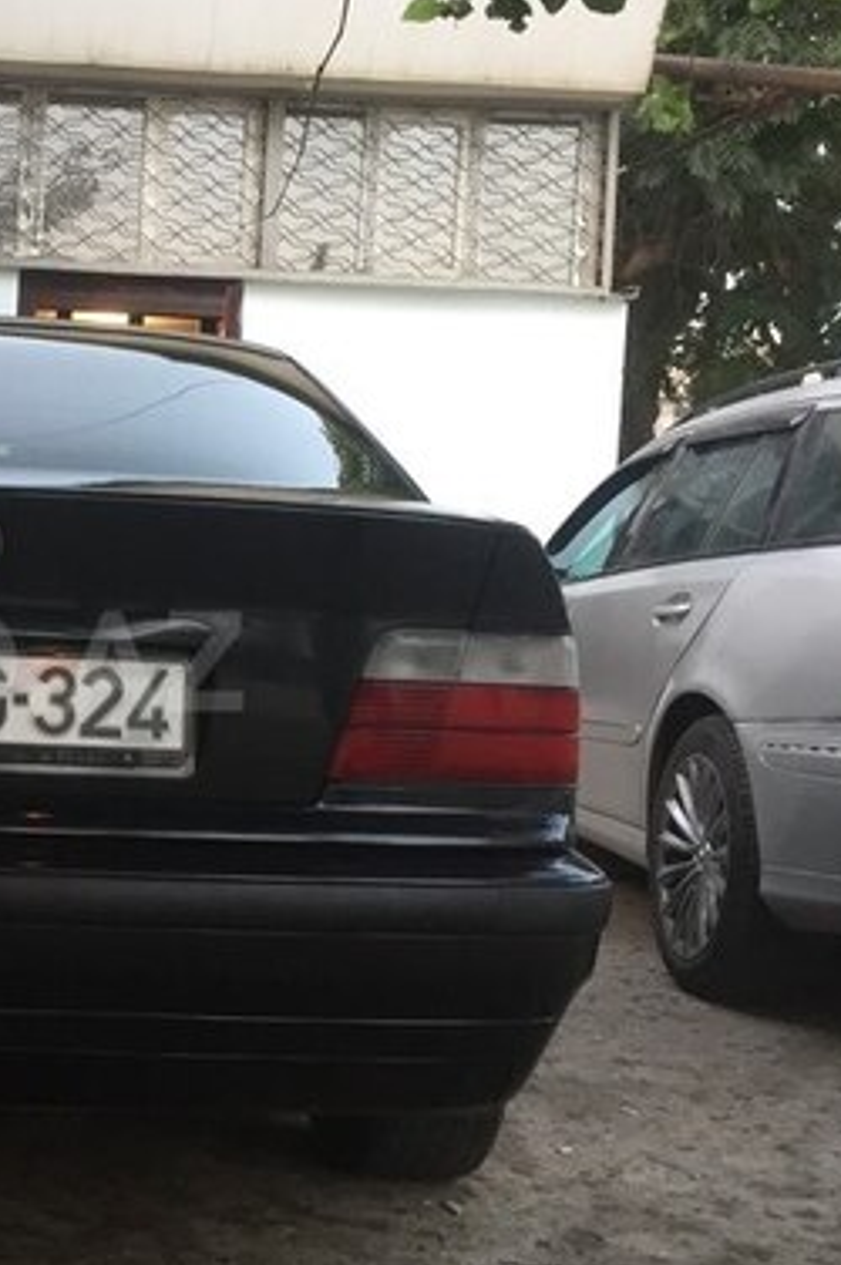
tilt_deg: -2.4
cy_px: 661
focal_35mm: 53
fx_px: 1860
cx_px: -101
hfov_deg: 23.7
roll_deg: -3.9
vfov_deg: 37.5
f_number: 2.2
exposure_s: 1/33
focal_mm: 4.15
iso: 80
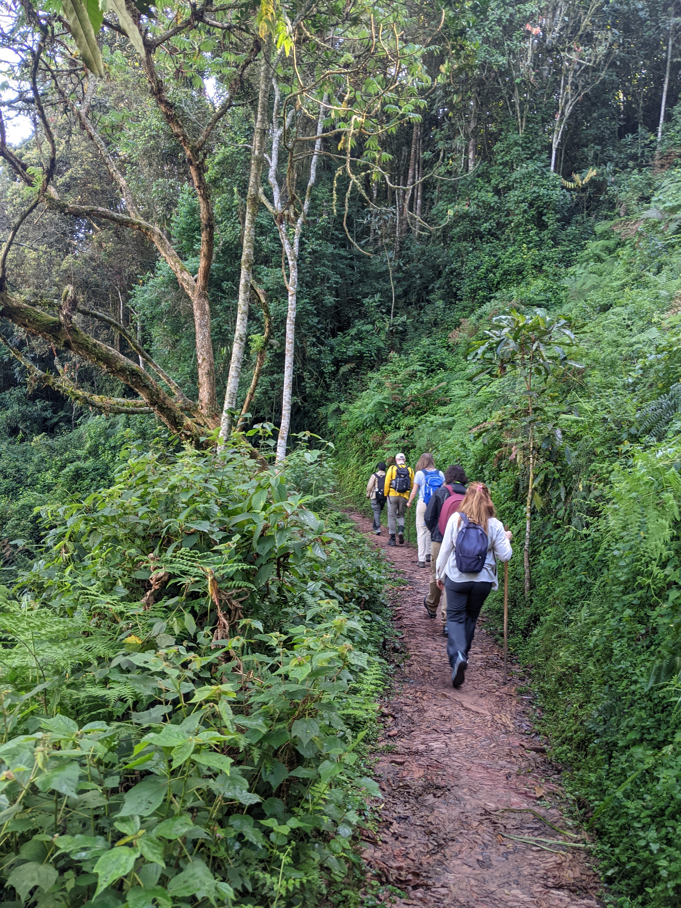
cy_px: 454
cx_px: 340
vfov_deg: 65.3
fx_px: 708
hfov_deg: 51.4
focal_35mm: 27
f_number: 1.8
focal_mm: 4.44
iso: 62
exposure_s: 1/53.3
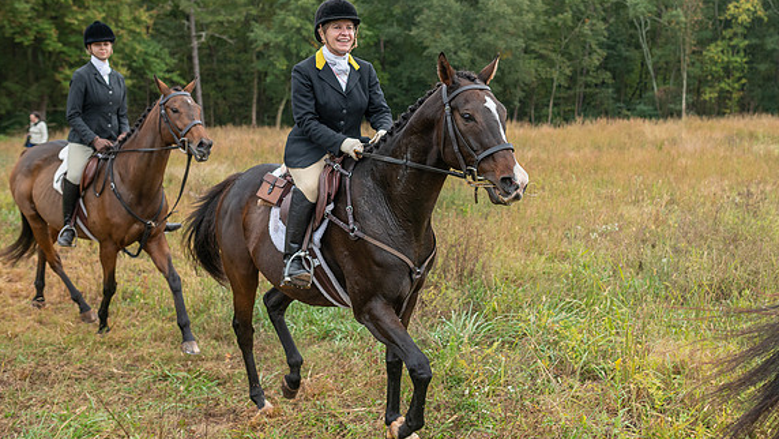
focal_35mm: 45
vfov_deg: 26.5
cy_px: 171
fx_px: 930
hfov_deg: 45.2
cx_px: 473
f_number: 3.5
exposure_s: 1/500
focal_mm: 35
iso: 200
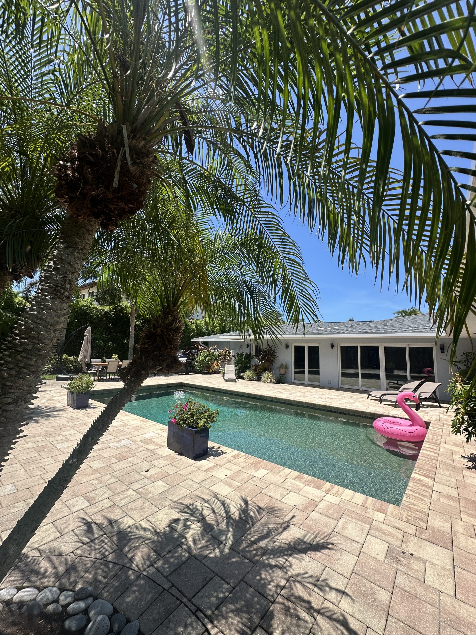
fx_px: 257
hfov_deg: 85.7
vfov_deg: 102.1
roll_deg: -2.6
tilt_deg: +8.3
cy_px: 318
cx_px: 238
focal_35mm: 14
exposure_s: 1/1233
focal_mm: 2.22
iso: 40
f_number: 2.2
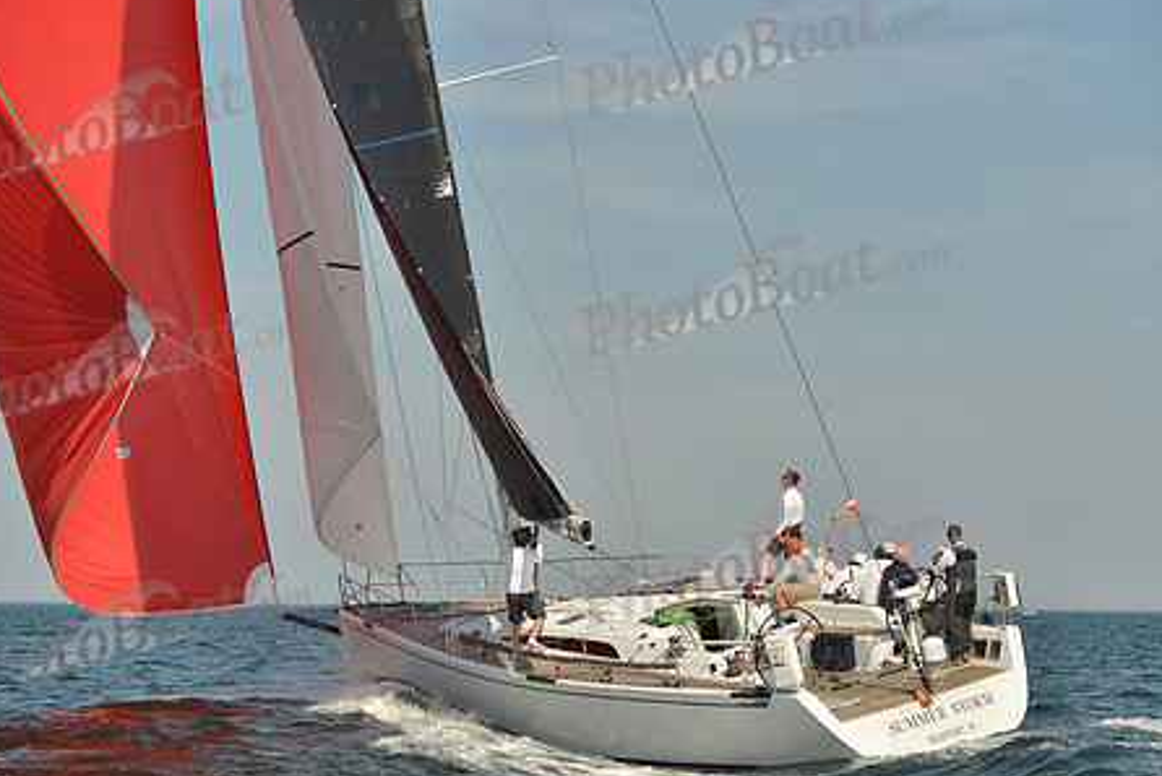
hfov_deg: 22.3
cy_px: 462
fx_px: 2939
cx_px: 448
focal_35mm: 91
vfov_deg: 15.0
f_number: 5.6
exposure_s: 1/2000
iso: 200
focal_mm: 70
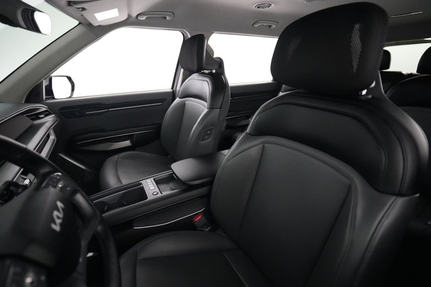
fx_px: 203
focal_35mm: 17
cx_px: 216
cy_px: 144
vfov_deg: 70.4
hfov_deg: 93.3
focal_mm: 17
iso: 12800
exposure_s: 1/100
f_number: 2.8
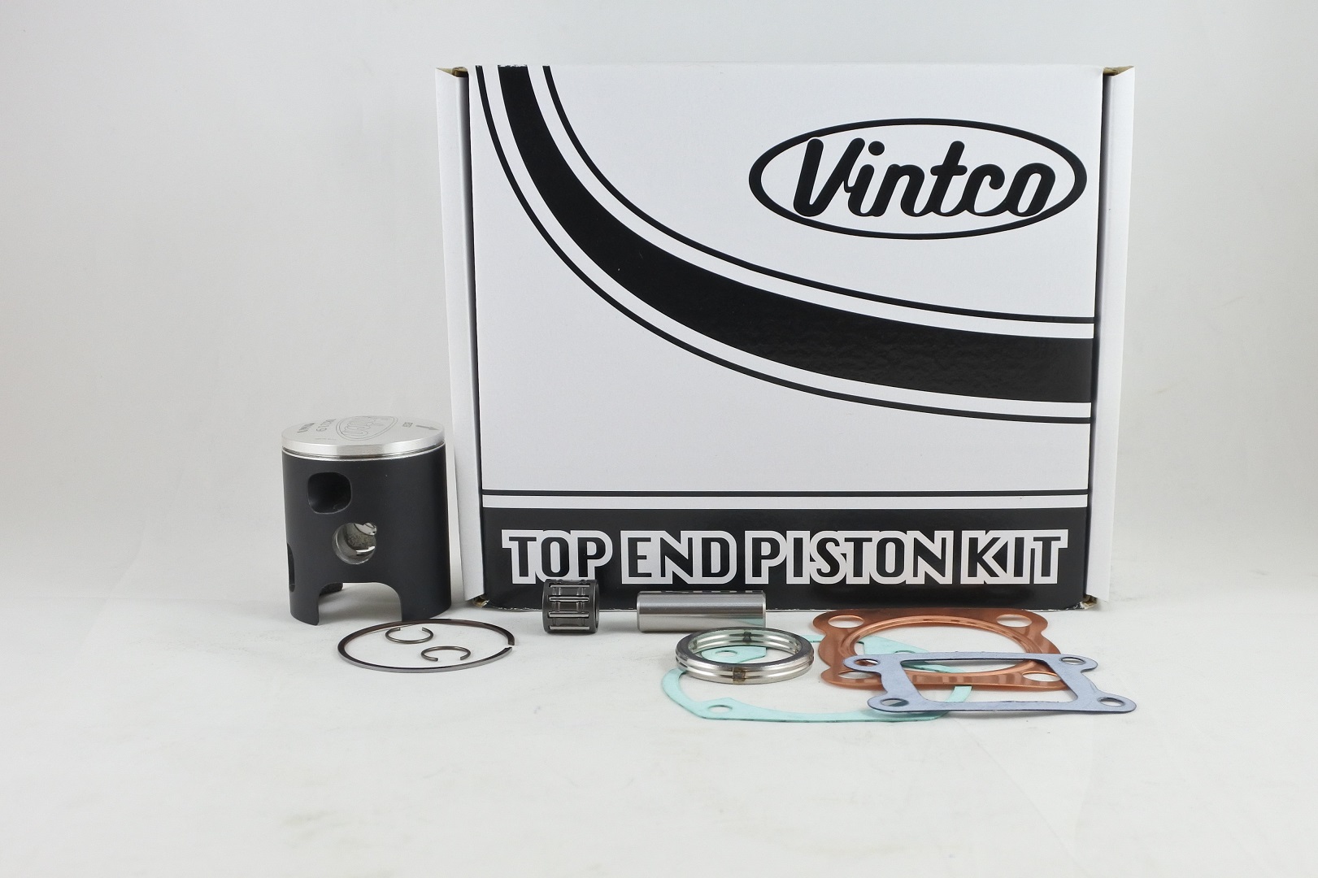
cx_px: 659
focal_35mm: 36
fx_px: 1318
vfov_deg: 36.9
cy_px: 439
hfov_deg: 53.1
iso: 400
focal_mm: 13.4
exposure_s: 1/125
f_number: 4
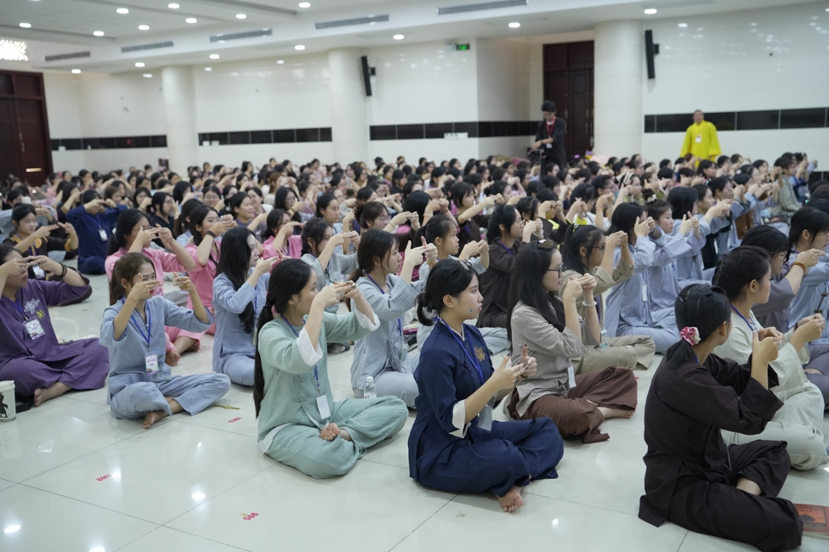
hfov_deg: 54.4
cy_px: 276
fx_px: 806
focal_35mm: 35
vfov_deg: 37.9
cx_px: 414
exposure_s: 1/200
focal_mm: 35
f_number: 2.8
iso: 2500
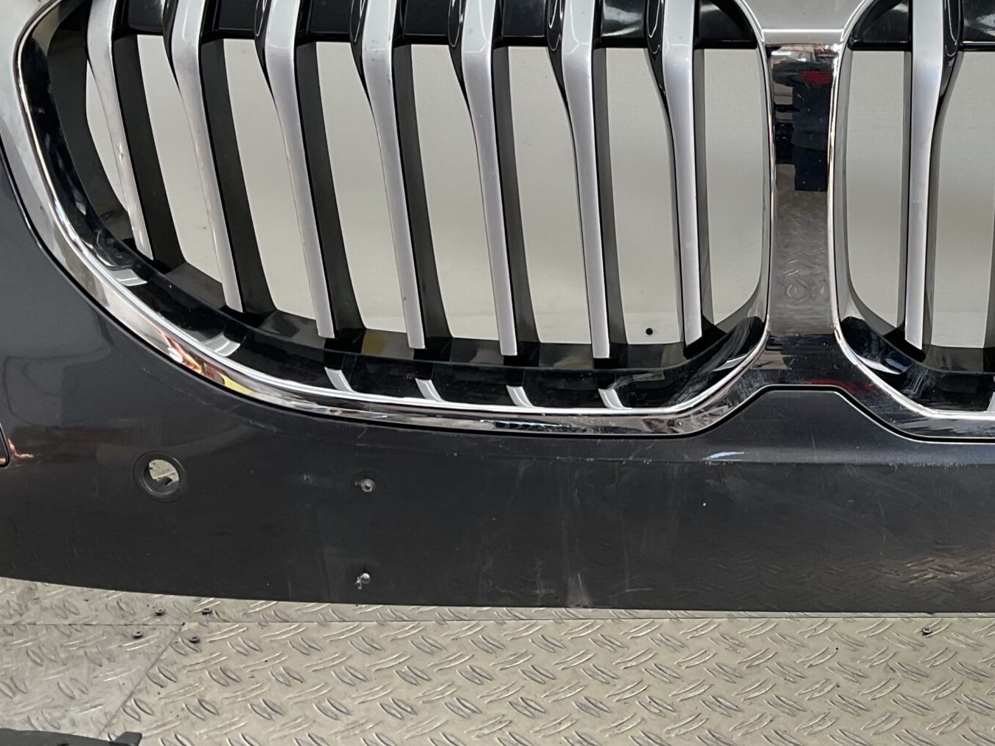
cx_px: 842
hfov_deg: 33.6
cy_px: 276
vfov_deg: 26.5
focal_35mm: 55
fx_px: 1581
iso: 16
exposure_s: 1/128
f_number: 1.8
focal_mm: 3
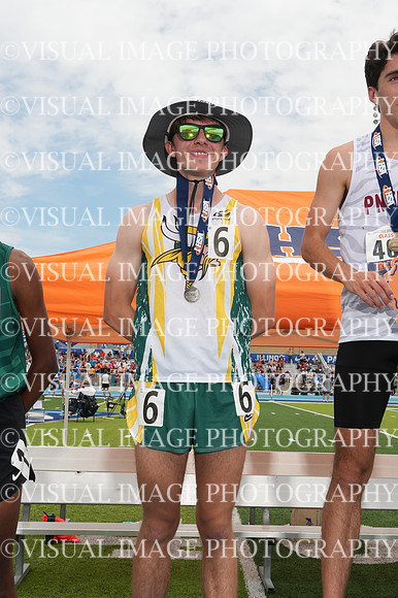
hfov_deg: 27.2
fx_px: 822
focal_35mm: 50
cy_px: 299
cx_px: 199
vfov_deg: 40.0
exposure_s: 1/160
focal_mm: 33
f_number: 10
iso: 100
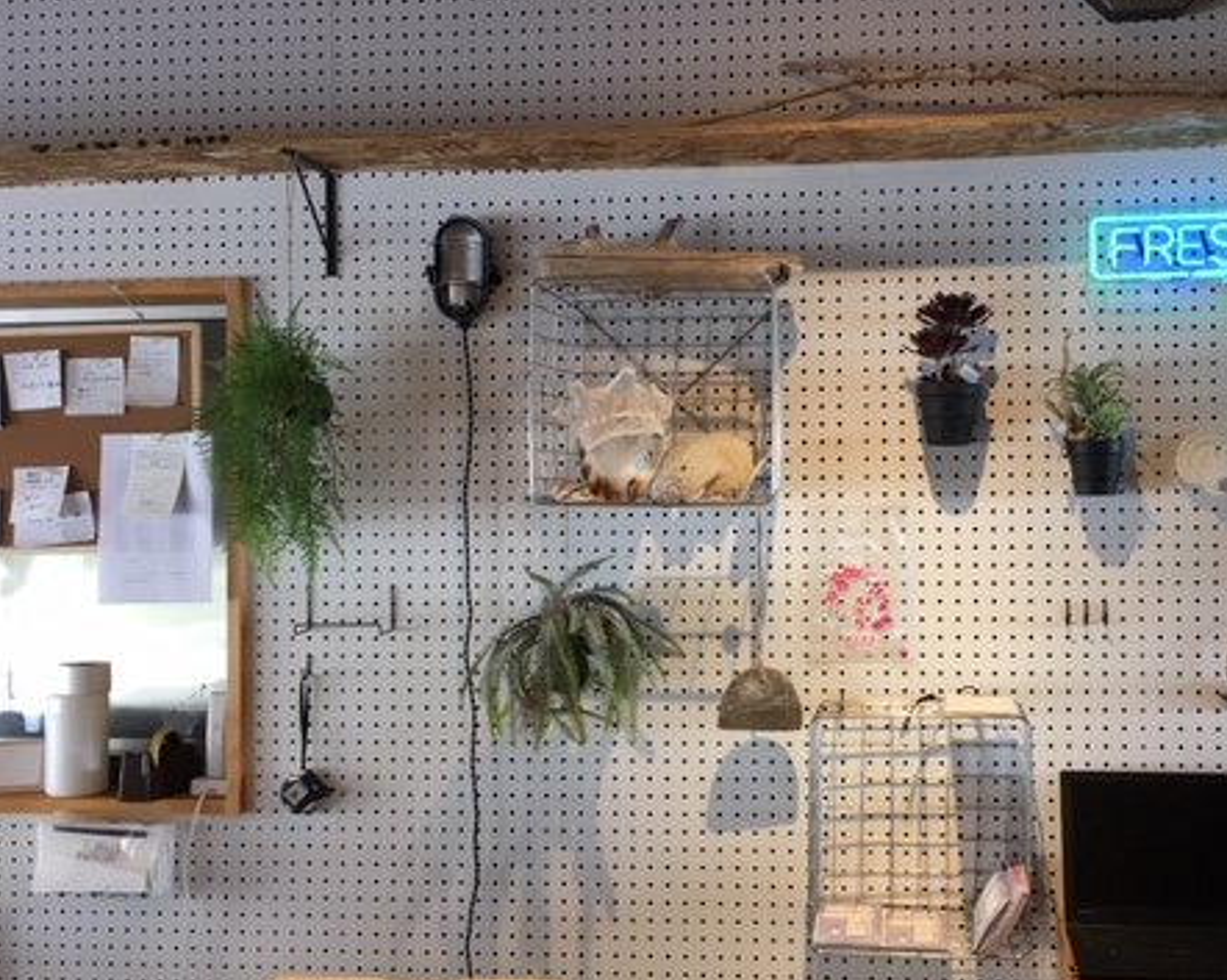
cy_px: 497
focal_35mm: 41
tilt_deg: -0.4
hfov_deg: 44.3
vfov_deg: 36.5
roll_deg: -0.3
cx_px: 791
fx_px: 1488
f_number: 2.2
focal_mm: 4.15
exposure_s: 1/30
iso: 50
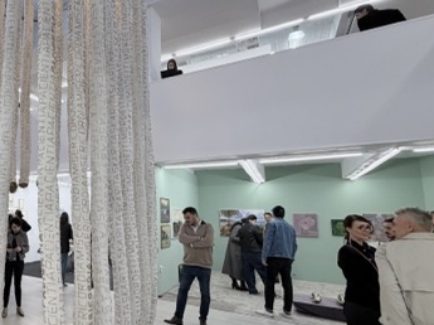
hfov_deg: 59.3
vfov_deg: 52.9
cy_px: 175
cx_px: 59
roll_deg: -1.1
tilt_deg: +5.8
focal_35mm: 26
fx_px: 326
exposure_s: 1/100
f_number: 2.2
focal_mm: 2.22
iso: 200
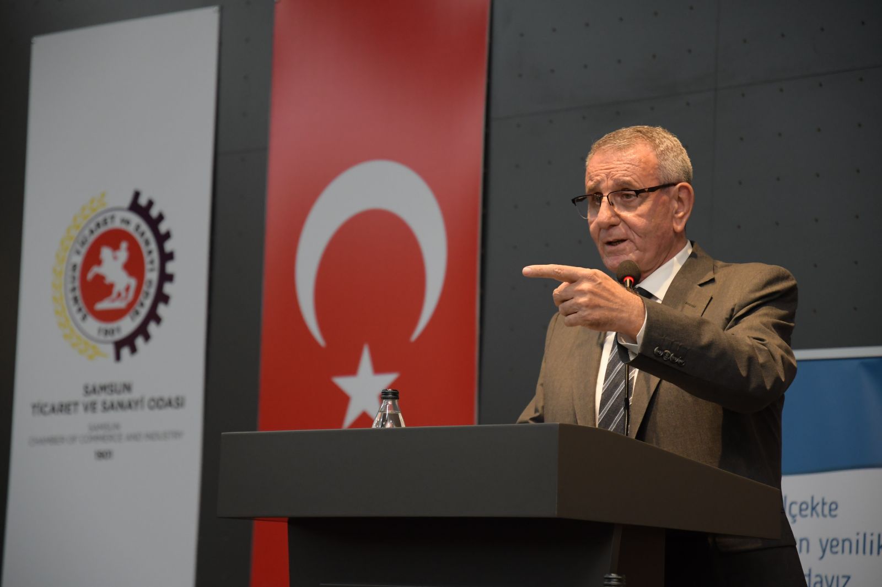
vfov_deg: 12.7
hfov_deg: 18.9
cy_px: 294
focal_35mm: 108
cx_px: 441
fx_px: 2645
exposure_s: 1/200
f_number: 4
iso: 1600
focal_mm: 72
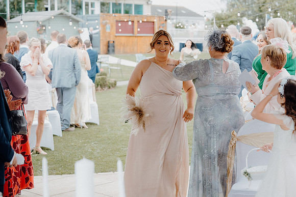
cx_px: 148
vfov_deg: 19.5
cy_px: 98
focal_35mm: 70
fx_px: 576
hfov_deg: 28.8
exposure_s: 1/200
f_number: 3.5
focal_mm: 70
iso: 125
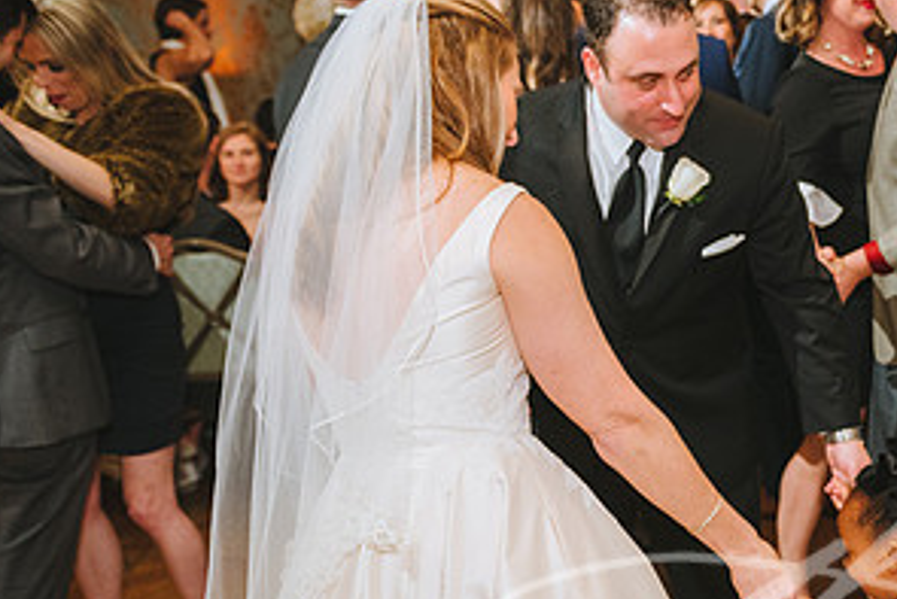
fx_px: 1371
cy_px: 330
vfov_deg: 24.6
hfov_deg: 34.4
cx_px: 788
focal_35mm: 55
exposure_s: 1/160
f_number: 3.5
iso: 1250
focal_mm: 28
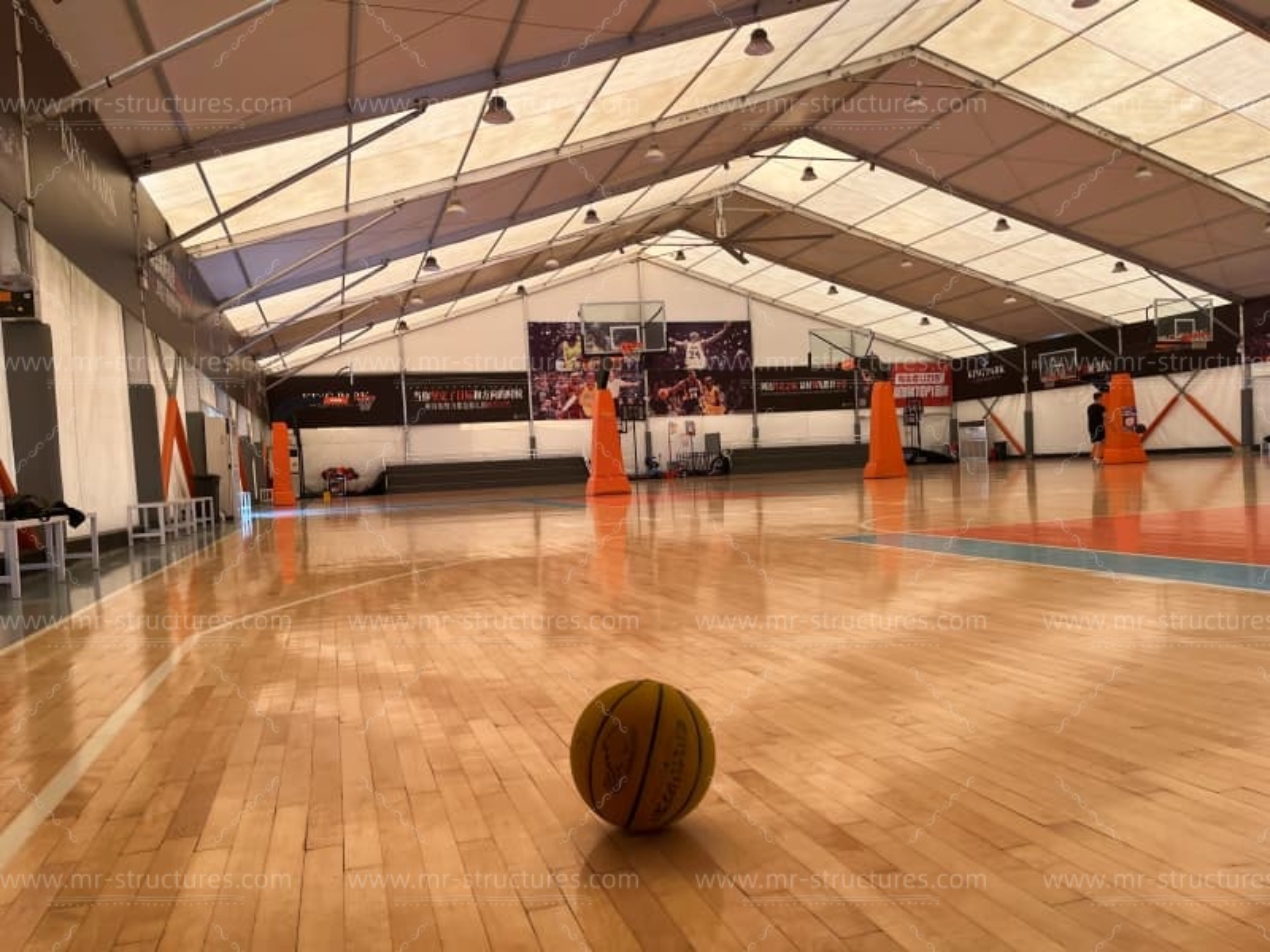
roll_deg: +3.0
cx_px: 635
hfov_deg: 67.3
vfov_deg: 53.1
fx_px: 954
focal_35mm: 26
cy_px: 476
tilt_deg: -1.1
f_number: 1.6
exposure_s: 1/122
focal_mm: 5.1
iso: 100
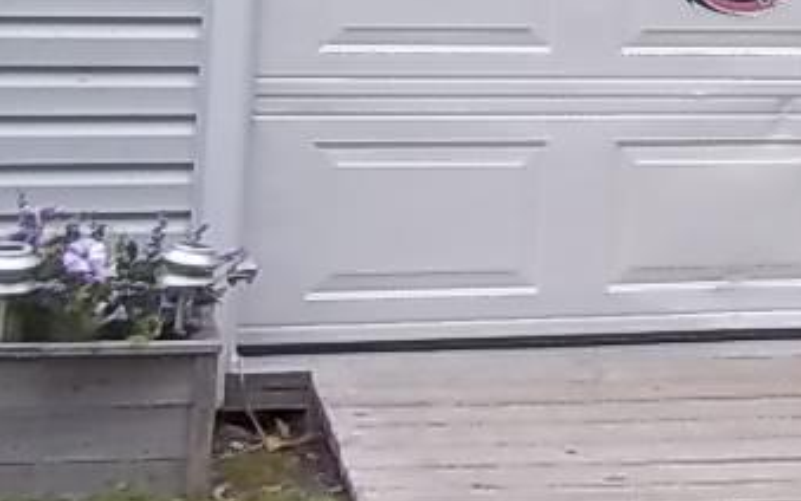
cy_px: -321
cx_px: 1359
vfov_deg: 8.8
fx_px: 3144
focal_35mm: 144
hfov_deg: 13.3
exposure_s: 1/125
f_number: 3.1
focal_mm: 6.5
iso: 80
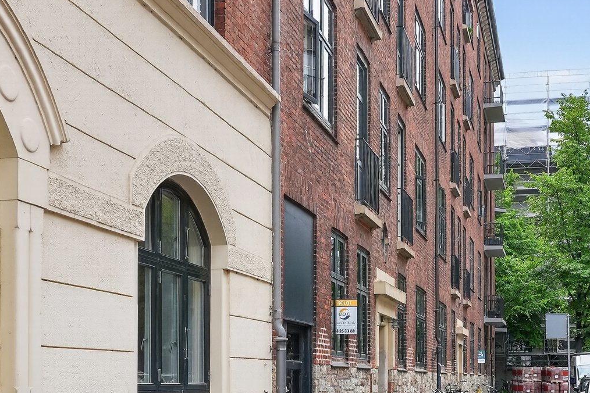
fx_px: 869
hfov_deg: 37.5
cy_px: 360
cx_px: 315
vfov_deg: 24.7
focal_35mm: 53
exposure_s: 1/250
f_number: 8
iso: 400
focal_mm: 21
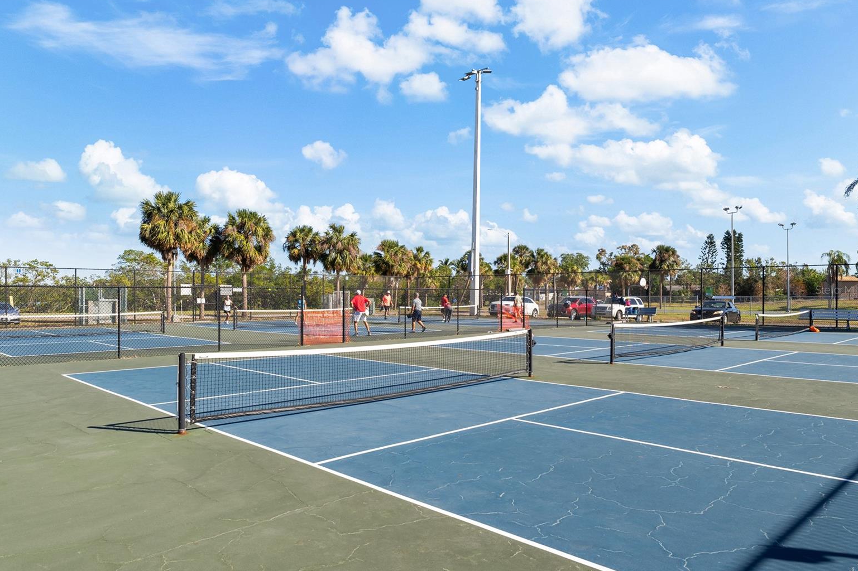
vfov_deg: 51.3
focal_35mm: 25
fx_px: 596
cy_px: 289
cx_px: 419
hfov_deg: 71.5
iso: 80
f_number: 10
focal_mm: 24
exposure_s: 1/125
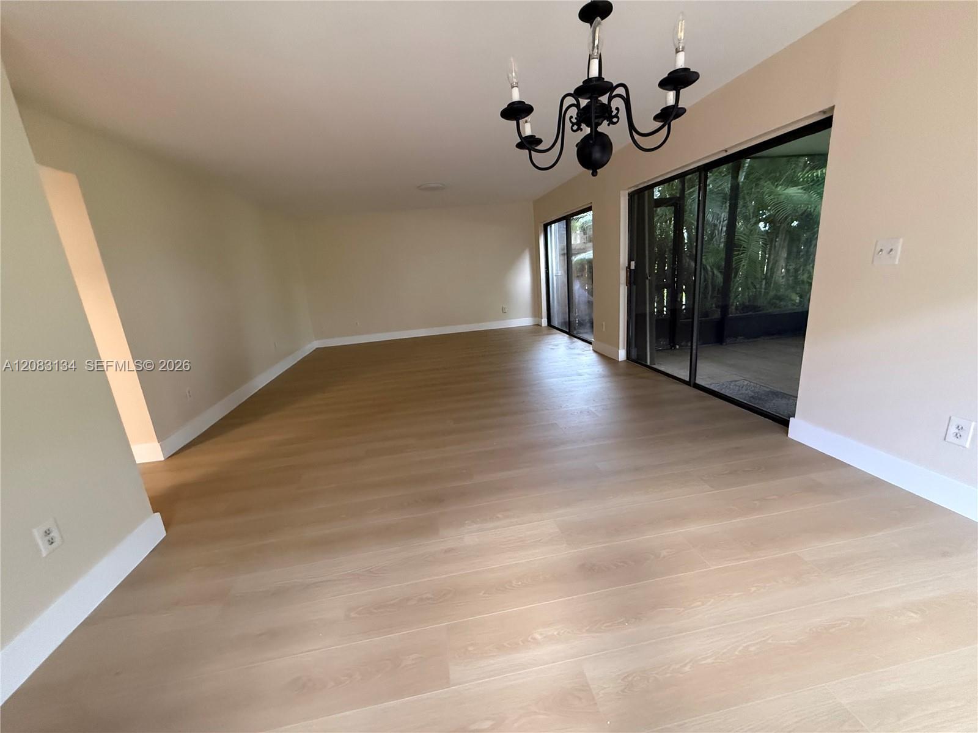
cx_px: 489
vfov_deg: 85.7
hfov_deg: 102.1
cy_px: 366
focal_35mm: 14
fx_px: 396
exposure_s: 1/60
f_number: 2.2
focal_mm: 2.22
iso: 640
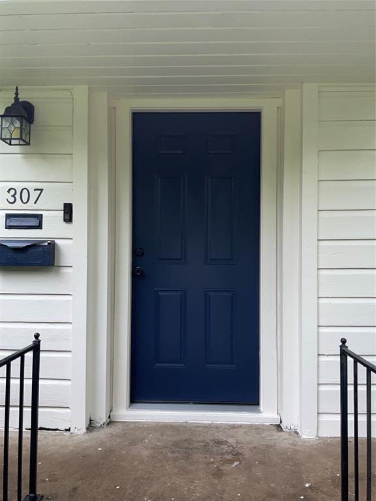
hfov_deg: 48.2
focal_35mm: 29
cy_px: 250
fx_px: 420
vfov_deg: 61.7
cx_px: 188
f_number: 1.8
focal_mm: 3
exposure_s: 1/135
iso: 16
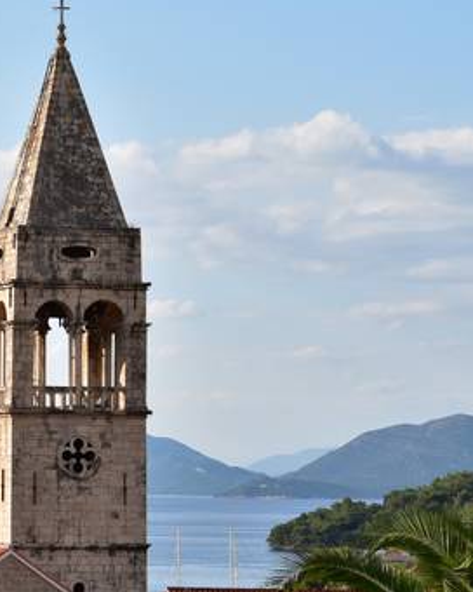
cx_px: -82
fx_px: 3237
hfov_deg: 8.3
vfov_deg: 10.4
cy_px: 400
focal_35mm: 185
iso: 320
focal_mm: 62
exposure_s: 1/500
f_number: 11
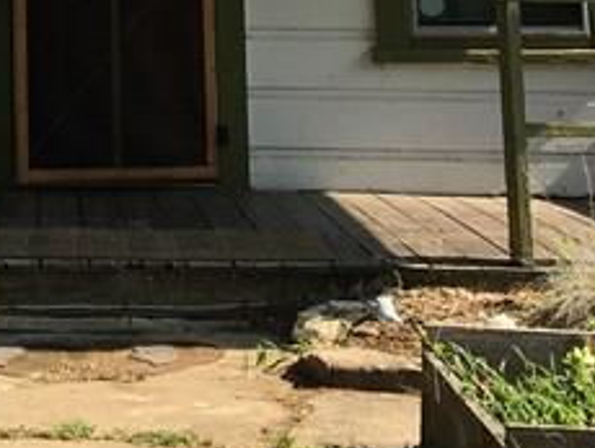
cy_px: -300
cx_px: -158
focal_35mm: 129
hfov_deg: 14.7
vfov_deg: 10.9
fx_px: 2220
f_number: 2.2
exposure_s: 1/1054
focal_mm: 4.15
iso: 25
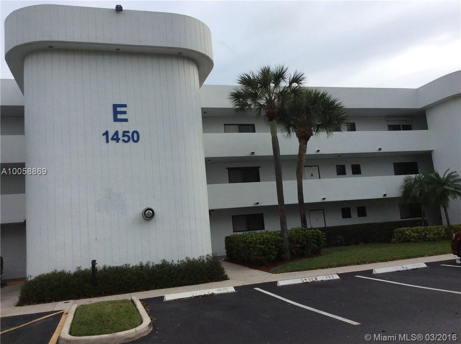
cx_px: 230
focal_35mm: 32
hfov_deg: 56.9
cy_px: 172
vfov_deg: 44.0
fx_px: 425
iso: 32
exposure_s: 1/829
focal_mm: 3.3
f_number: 2.4
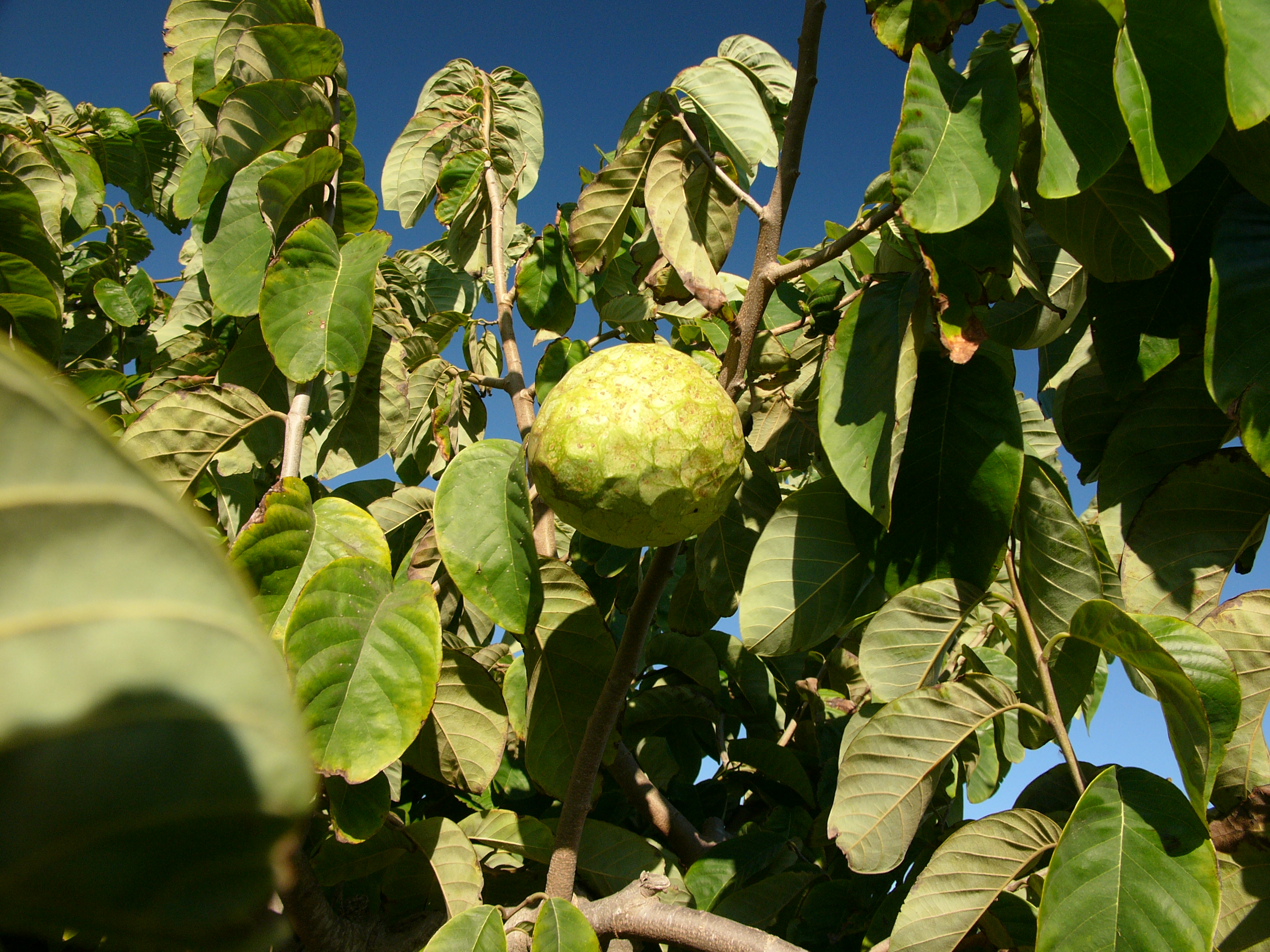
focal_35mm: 28
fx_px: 1027
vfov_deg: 49.7
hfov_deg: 63.4
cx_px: 635
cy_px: 476
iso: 100
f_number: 4
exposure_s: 1/160
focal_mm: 7
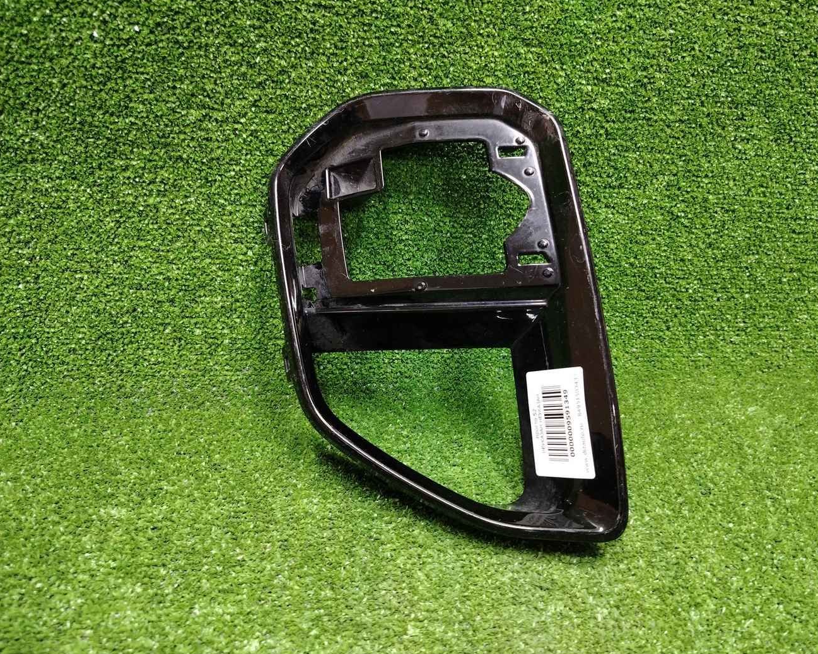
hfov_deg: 65.8
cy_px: 326
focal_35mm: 26
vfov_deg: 54.9
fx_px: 630
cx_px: 453
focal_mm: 5.25
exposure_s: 1/33
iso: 608
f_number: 1.75
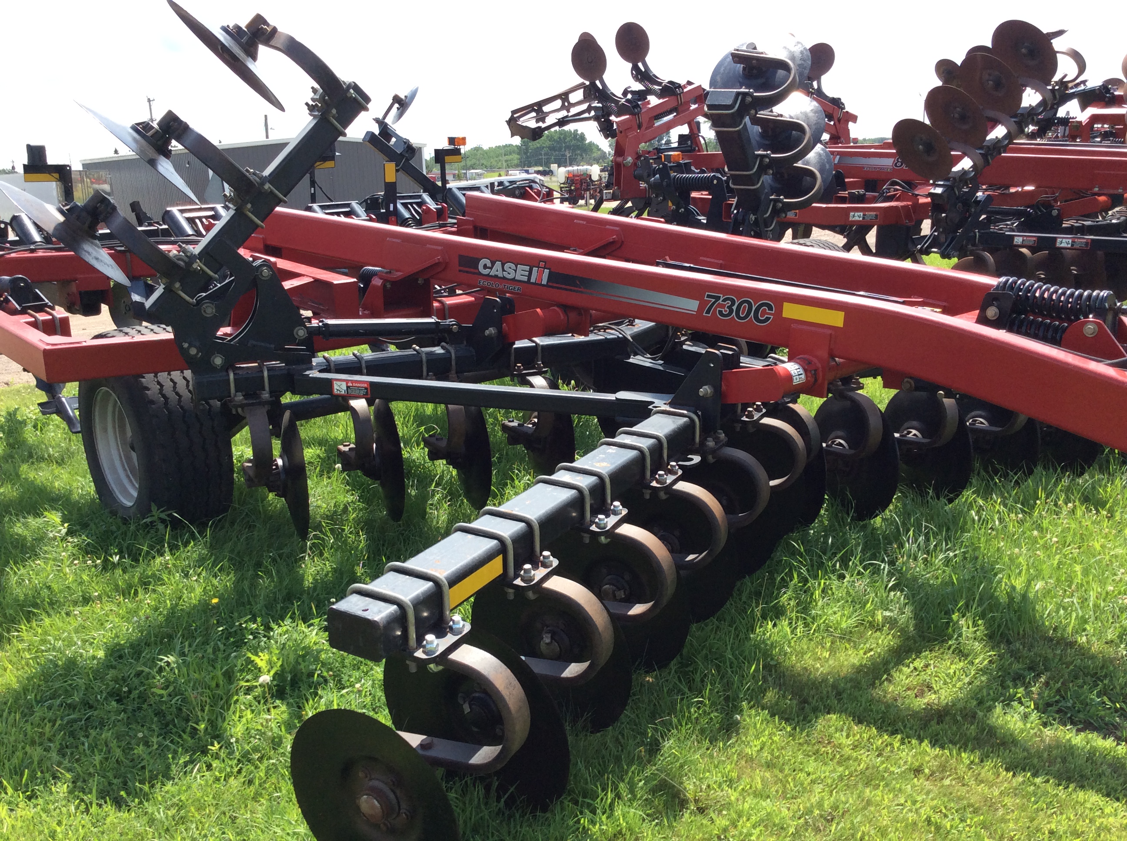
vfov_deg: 44.1
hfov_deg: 56.9
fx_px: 1040
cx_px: 564
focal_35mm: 32
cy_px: 420
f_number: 2.4
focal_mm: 3.3
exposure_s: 1/697
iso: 32
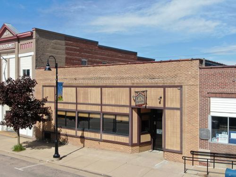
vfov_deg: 36.8
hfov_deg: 47.9
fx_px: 266
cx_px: 118
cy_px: 88
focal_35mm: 39
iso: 100
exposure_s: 1/1000
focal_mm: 6.77
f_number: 3.4
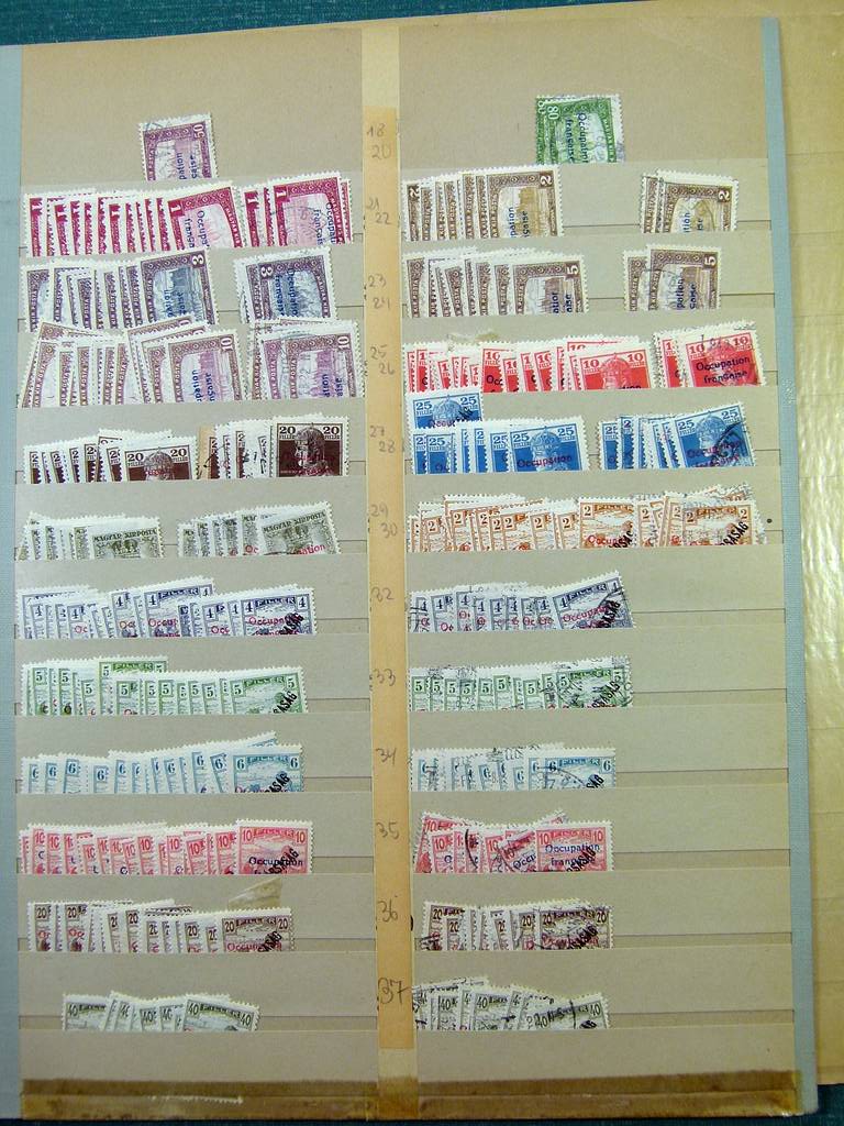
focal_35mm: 38
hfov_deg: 37.7
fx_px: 1235
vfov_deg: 49.0
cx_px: 422
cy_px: 563
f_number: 4
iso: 100
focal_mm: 6.8
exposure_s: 1/100
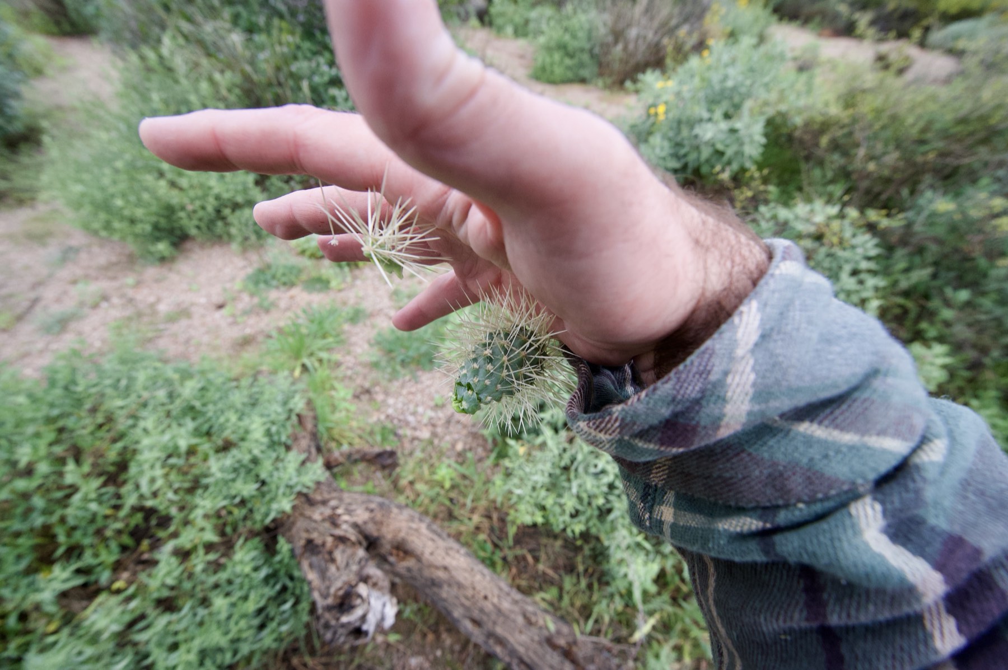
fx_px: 392
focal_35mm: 14
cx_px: 504
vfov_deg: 81.1
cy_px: 335
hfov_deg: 104.3
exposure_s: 1/200
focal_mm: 14
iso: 2500
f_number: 7.1
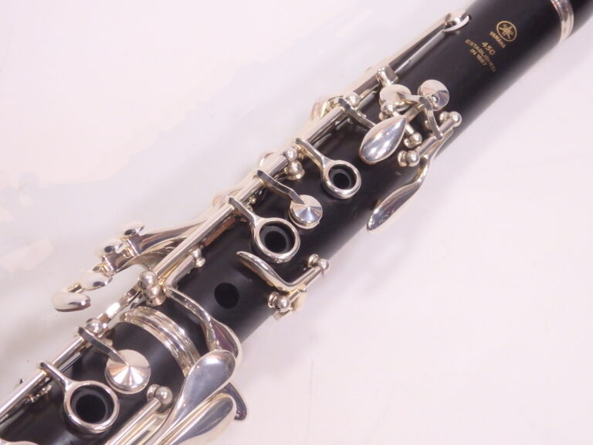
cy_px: 222
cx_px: 296
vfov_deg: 14.0
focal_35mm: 106
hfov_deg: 18.5
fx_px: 1816
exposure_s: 1/60
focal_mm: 19
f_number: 5
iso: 800
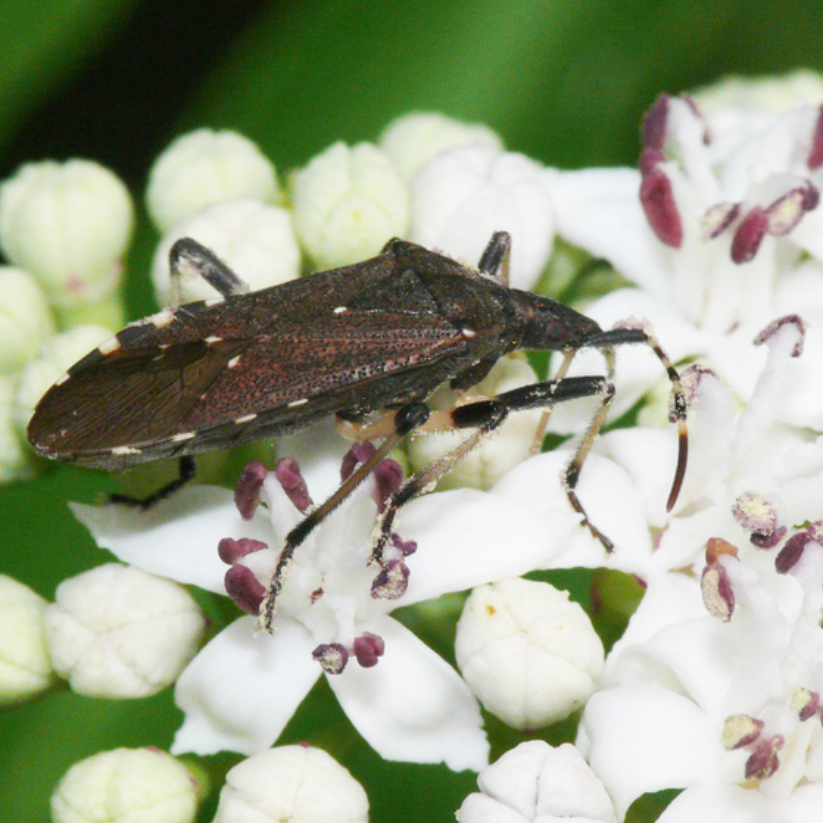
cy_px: 430
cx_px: 459
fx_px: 10894
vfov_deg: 4.3
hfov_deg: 4.3
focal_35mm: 405
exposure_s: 1/500
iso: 200
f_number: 11
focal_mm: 63.3
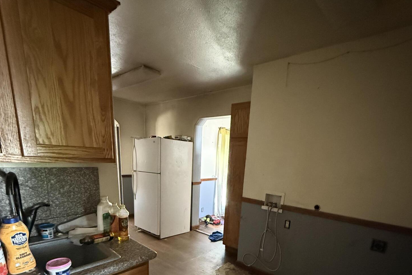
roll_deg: -2.9
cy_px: 214
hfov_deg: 84.0
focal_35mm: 20
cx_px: 205
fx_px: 229
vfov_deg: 58.0
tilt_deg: -13.6
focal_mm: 2.22
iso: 1600
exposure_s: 1/46
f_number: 2.2
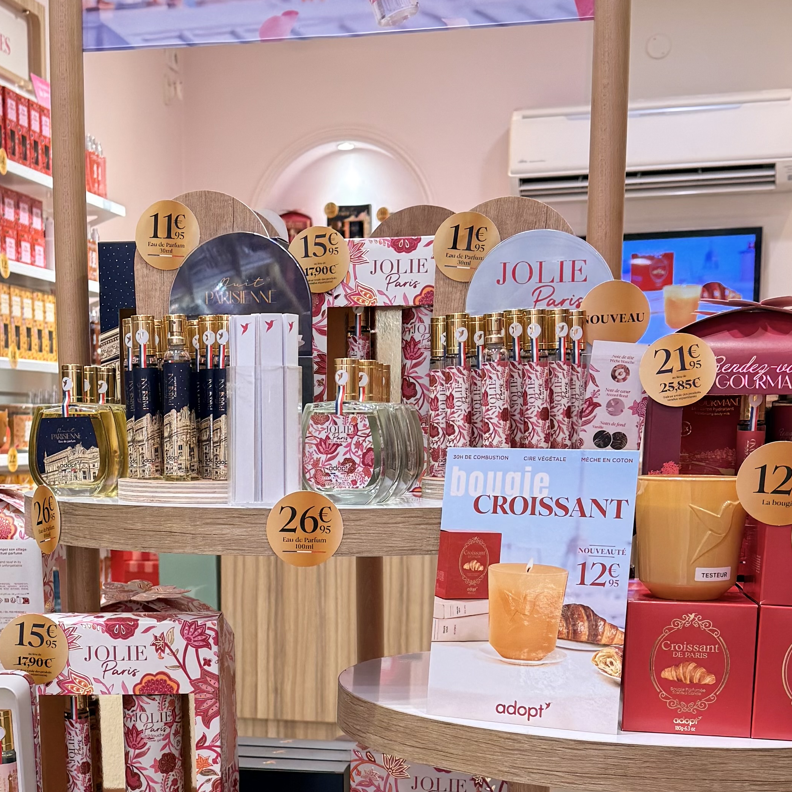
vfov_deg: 29.0
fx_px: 1501
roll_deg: -0.7
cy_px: 612
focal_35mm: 58
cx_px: 258
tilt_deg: -6.2
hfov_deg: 29.3
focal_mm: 6.76
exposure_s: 1/100
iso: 160
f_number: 1.78
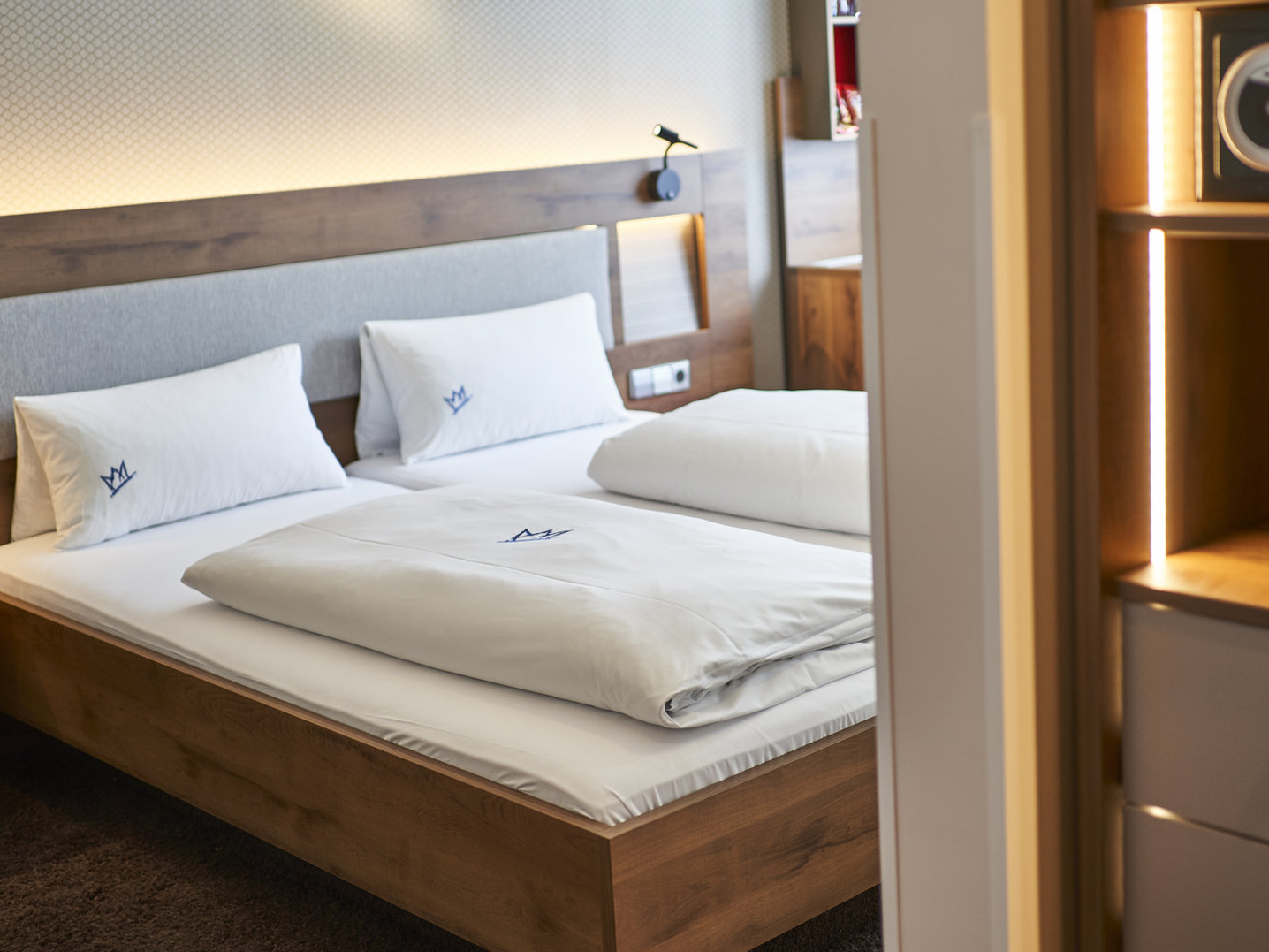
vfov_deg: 30.2
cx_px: 710
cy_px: 416
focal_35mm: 48
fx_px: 1760
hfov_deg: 39.6
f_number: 2
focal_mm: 35
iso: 100
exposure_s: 1/50
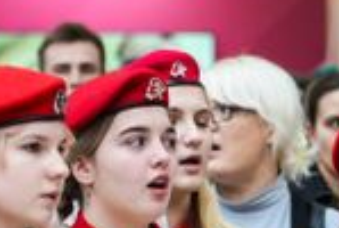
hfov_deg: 5.9
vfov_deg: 3.9
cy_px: 353
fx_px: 3312
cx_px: 272
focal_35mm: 351
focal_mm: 75
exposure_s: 1/320
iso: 1250
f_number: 2.8
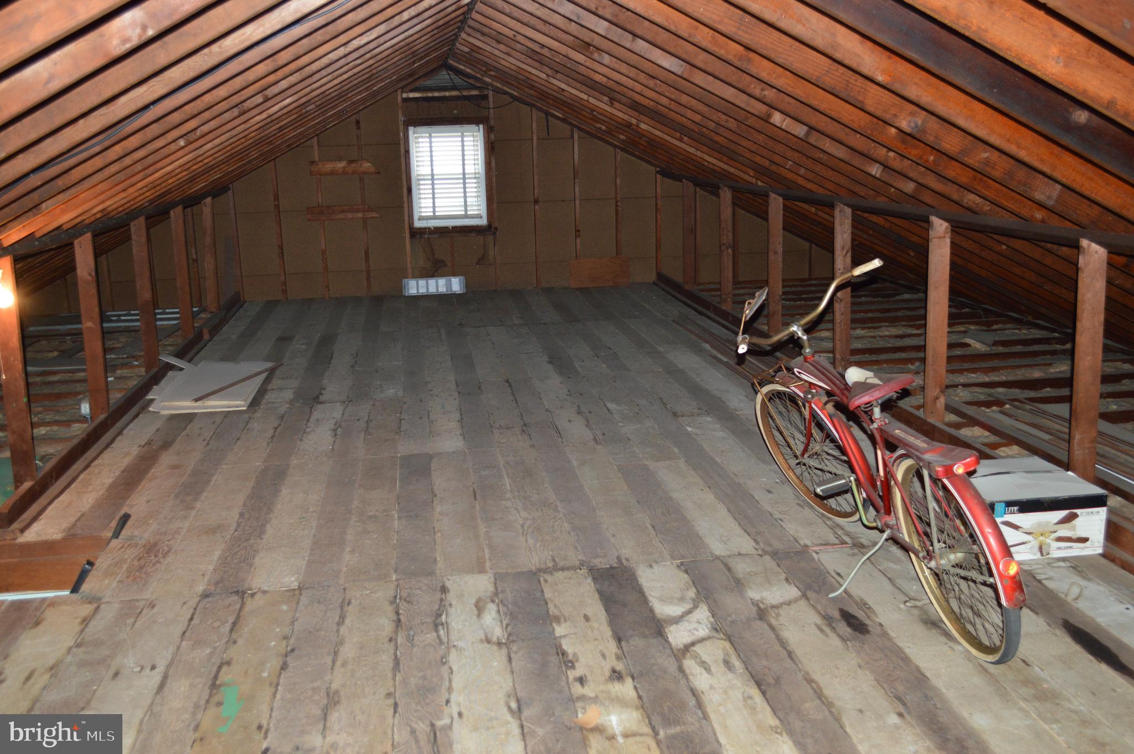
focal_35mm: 36
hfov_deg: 53.2
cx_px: 567
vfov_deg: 36.8
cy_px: 377
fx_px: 1133
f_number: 4
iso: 800
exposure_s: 1/60
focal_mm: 24
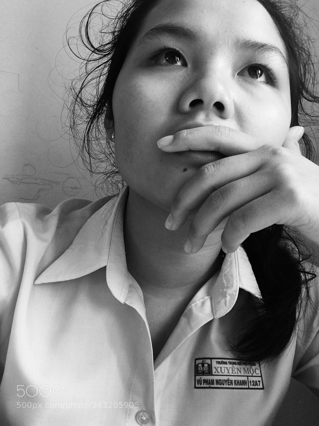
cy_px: 213
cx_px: 160
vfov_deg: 58.4
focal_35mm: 31
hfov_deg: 45.4
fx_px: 381
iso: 40
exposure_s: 1/25
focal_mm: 2.65
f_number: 2.2
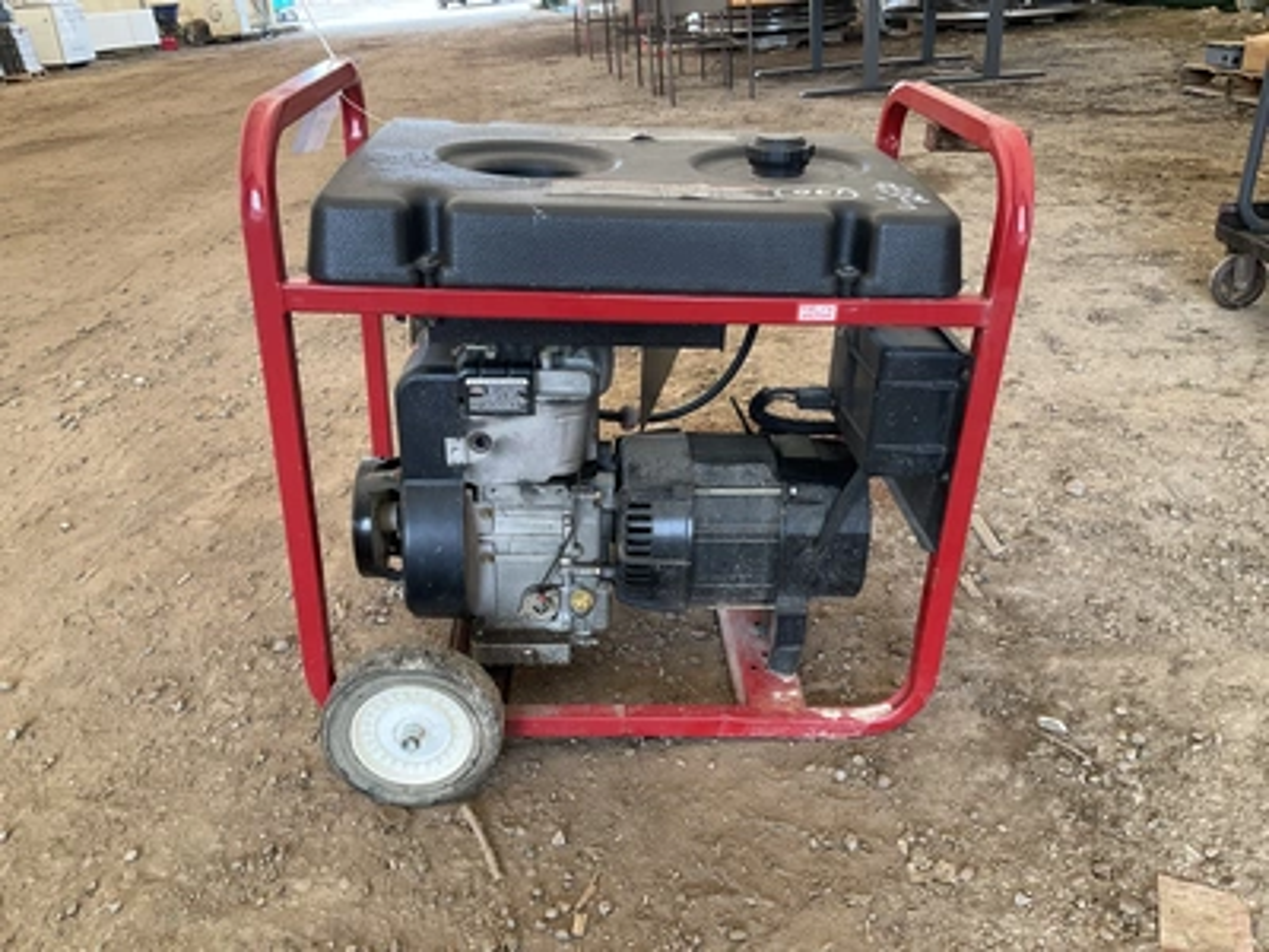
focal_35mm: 29
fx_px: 1063
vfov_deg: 48.2
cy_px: 476
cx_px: 634
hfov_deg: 61.7
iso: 40
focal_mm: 3
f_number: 1.8
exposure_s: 1/122
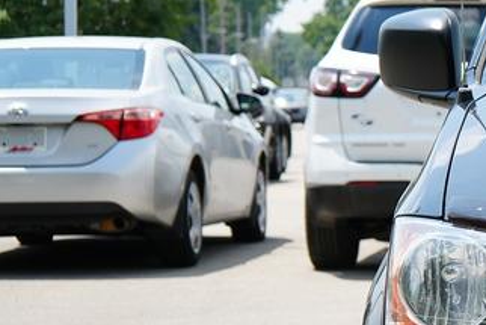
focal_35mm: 187
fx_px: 2526
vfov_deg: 7.3
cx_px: 892
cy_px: 295
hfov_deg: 10.3
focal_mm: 47
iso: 100
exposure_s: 1/400
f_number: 5.6
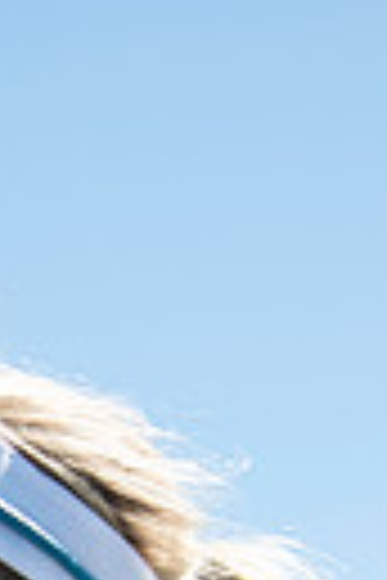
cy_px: 809
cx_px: -558
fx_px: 3708
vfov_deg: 8.8
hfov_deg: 5.7
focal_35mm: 230
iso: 160
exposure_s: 1/500
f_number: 5
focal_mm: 44
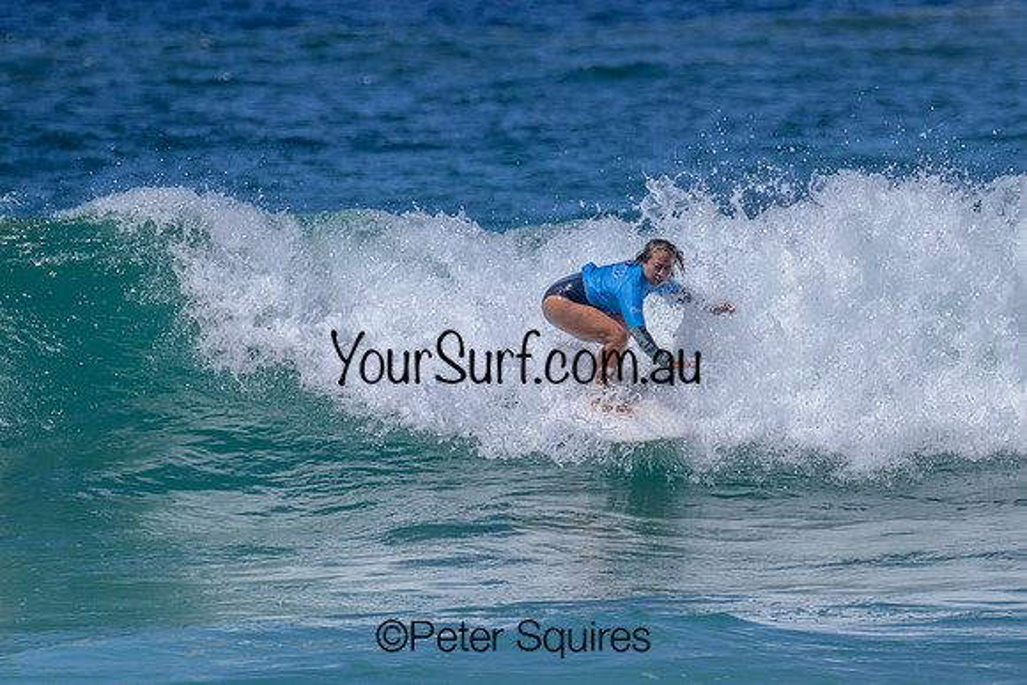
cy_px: 290
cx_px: 592
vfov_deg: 1.5
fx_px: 26326
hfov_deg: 2.2
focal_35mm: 923
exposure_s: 1/2000
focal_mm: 800
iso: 640
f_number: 11
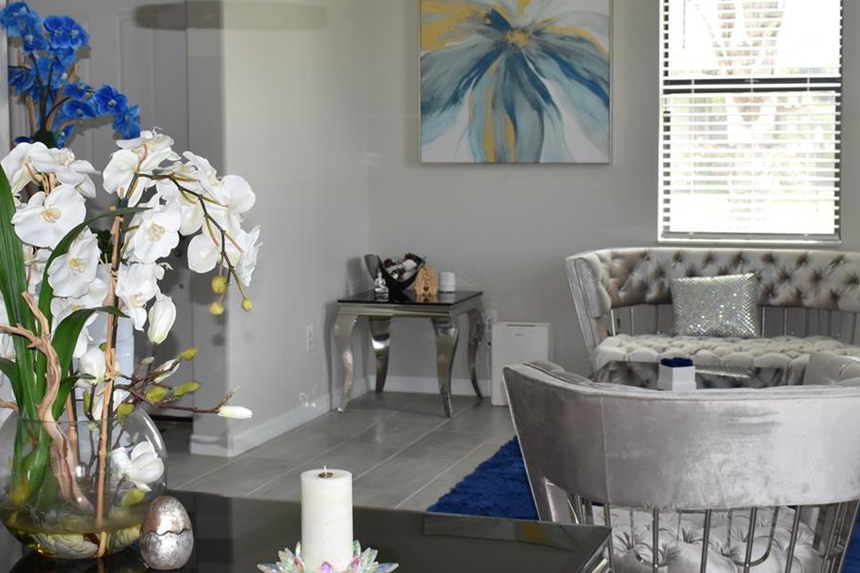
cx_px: 296
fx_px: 1505
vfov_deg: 21.6
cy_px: 275
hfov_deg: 31.7
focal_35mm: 63
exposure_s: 1/125
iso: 560
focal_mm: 24
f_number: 5.6
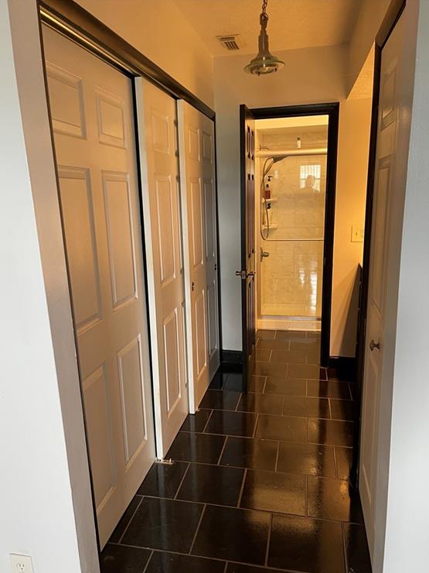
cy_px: 296
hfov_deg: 51.4
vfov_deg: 65.3
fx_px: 446
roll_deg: +1.5
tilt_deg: -13.2
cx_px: 210
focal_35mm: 27
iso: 320
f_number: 1.6
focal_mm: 5.1
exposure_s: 1/60
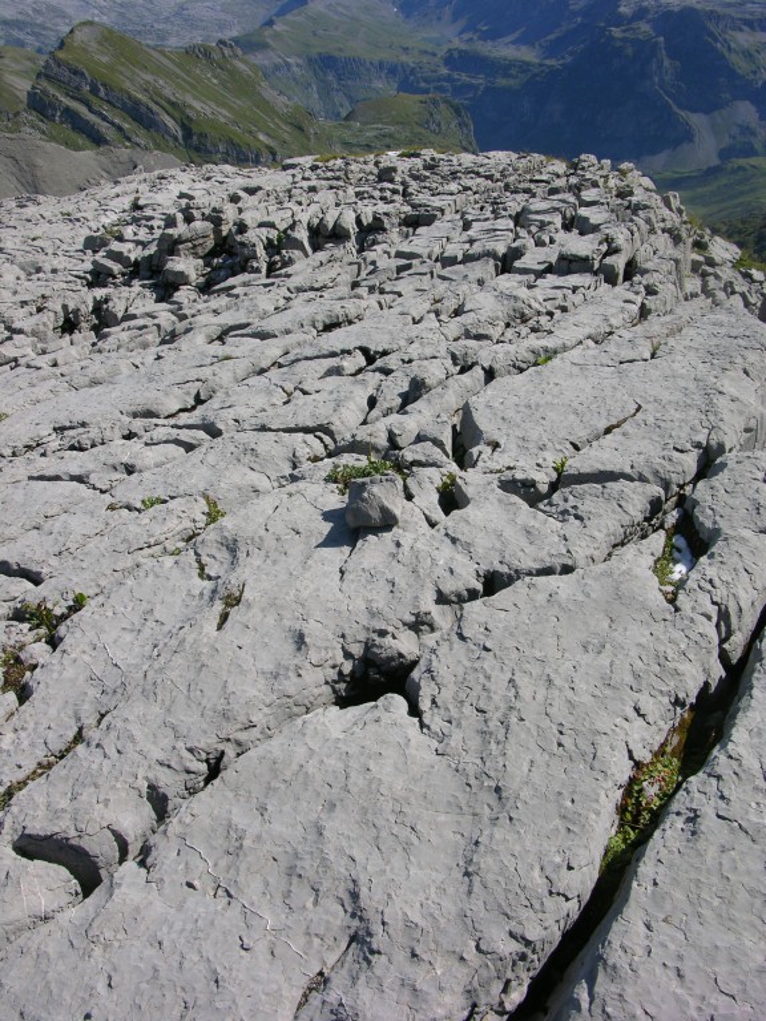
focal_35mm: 35
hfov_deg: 40.7
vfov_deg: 52.6
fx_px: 1033
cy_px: 510
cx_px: 383
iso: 50
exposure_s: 1/270
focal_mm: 8.9
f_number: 6.3
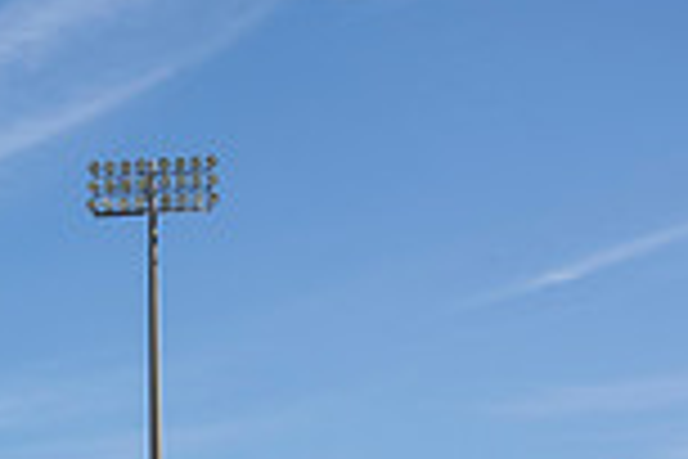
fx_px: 1739
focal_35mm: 91
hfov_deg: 21.2
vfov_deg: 13.3
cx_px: -76
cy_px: 862
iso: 200
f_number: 5
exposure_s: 1/1600
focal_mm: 24
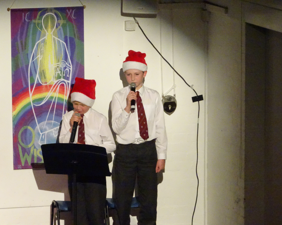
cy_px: 113
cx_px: 133
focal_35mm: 221
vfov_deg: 7.0
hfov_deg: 8.7
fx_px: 1844
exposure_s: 1/50
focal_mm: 36.24
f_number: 6.3
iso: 3200
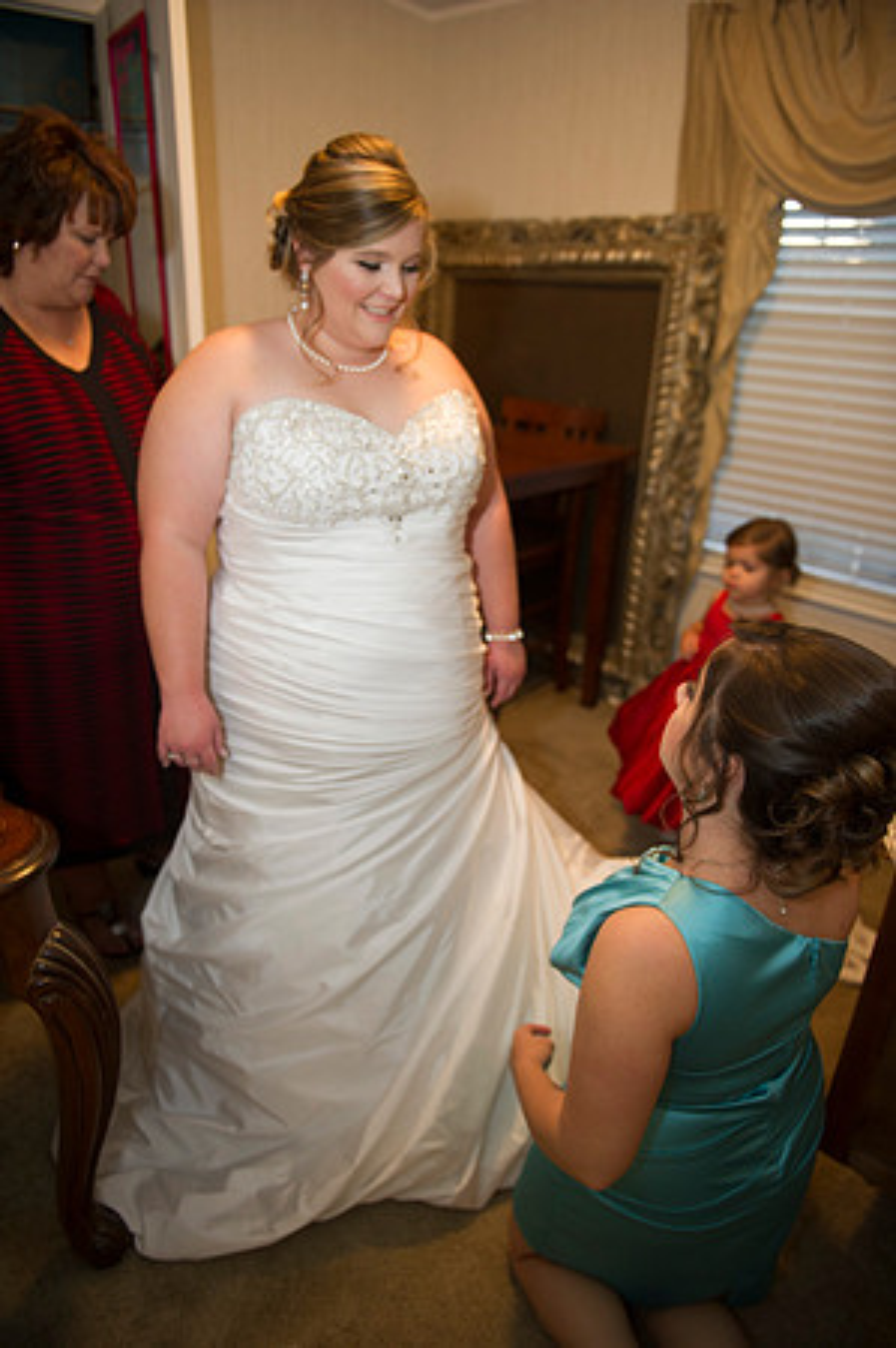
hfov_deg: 53.0
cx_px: 448
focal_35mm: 24
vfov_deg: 73.8
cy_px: 674
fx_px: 898
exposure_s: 1/60
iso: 640
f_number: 2.8
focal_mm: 24
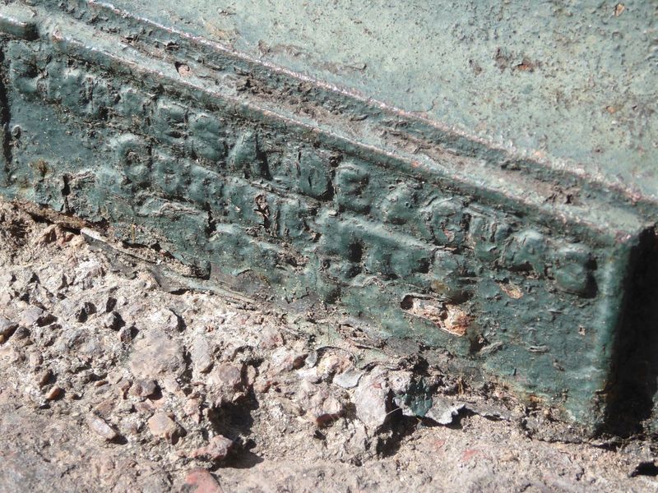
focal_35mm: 117
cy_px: 246
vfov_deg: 12.7
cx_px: 329
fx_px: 2224
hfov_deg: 16.8
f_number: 5.1
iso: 80
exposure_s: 1/200
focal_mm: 19
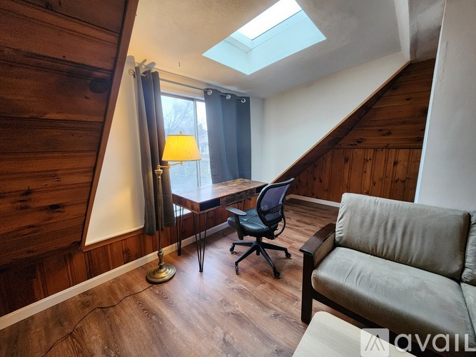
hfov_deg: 106.2
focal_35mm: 13
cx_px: 238
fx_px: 179
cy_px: 178
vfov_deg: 89.9
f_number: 2.2
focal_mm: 2.2
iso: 400
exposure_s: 1/60
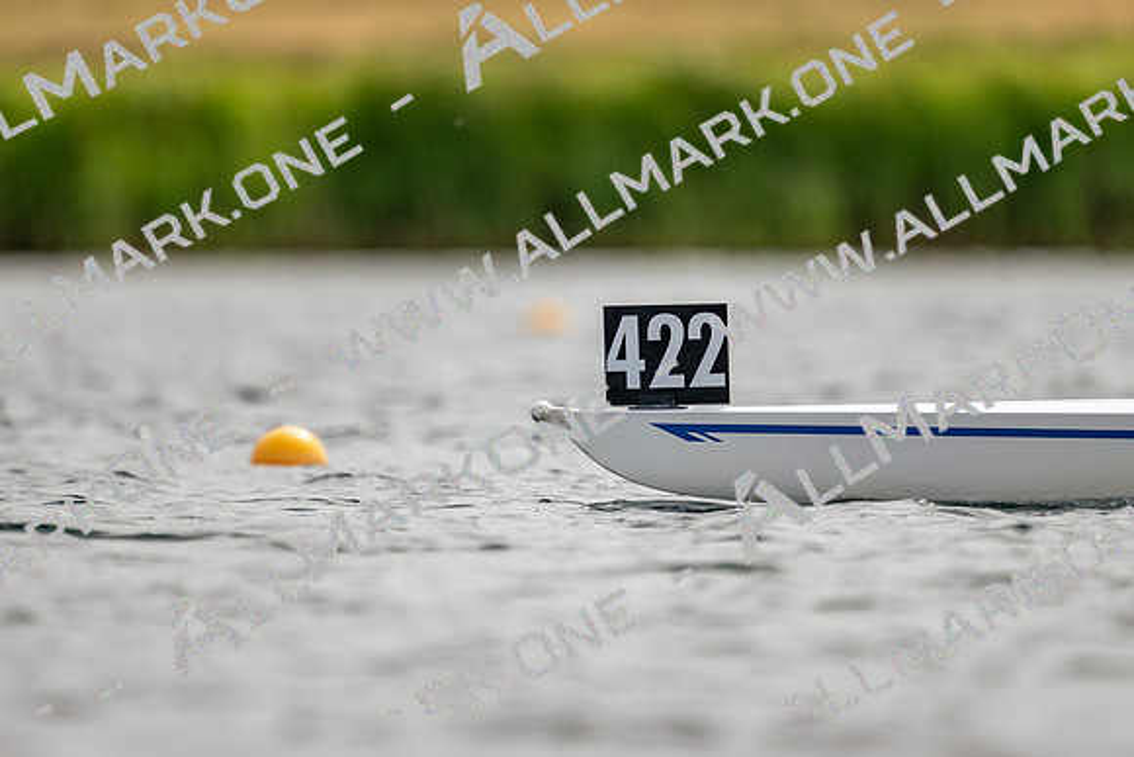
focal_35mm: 900
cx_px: 567
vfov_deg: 1.5
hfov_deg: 2.3
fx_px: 28355
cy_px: 378
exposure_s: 1/2000
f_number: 4
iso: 200
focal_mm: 600
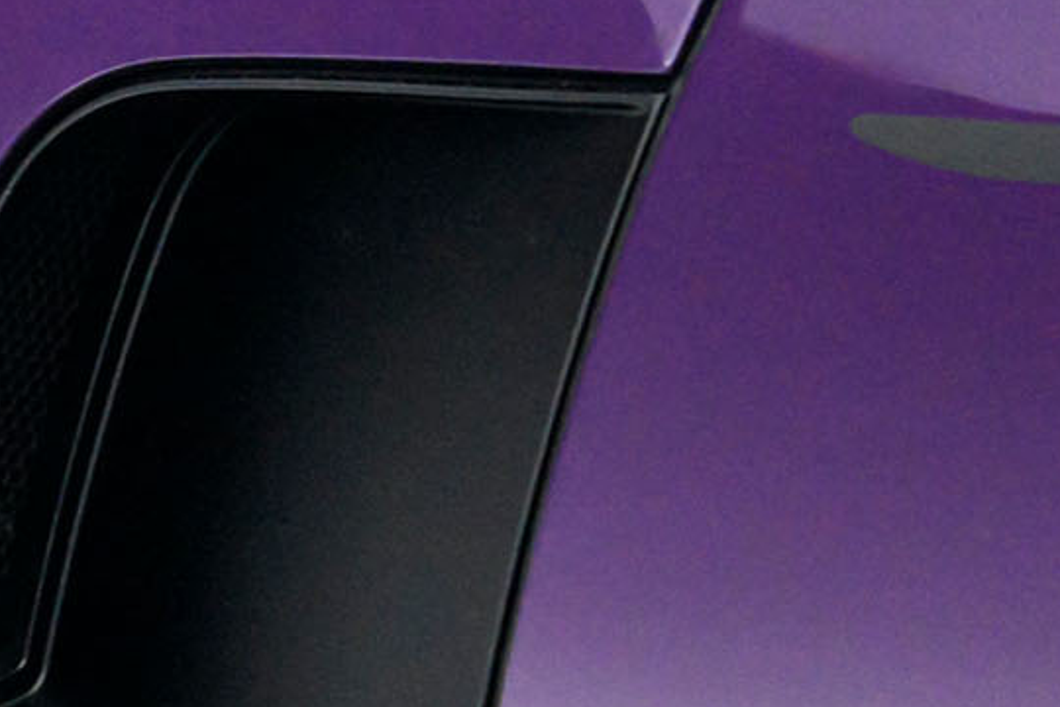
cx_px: -675
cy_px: 888
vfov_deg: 3.0
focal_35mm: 454
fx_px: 13367
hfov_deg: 4.5
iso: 4000
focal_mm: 70
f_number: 4
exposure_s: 1/30
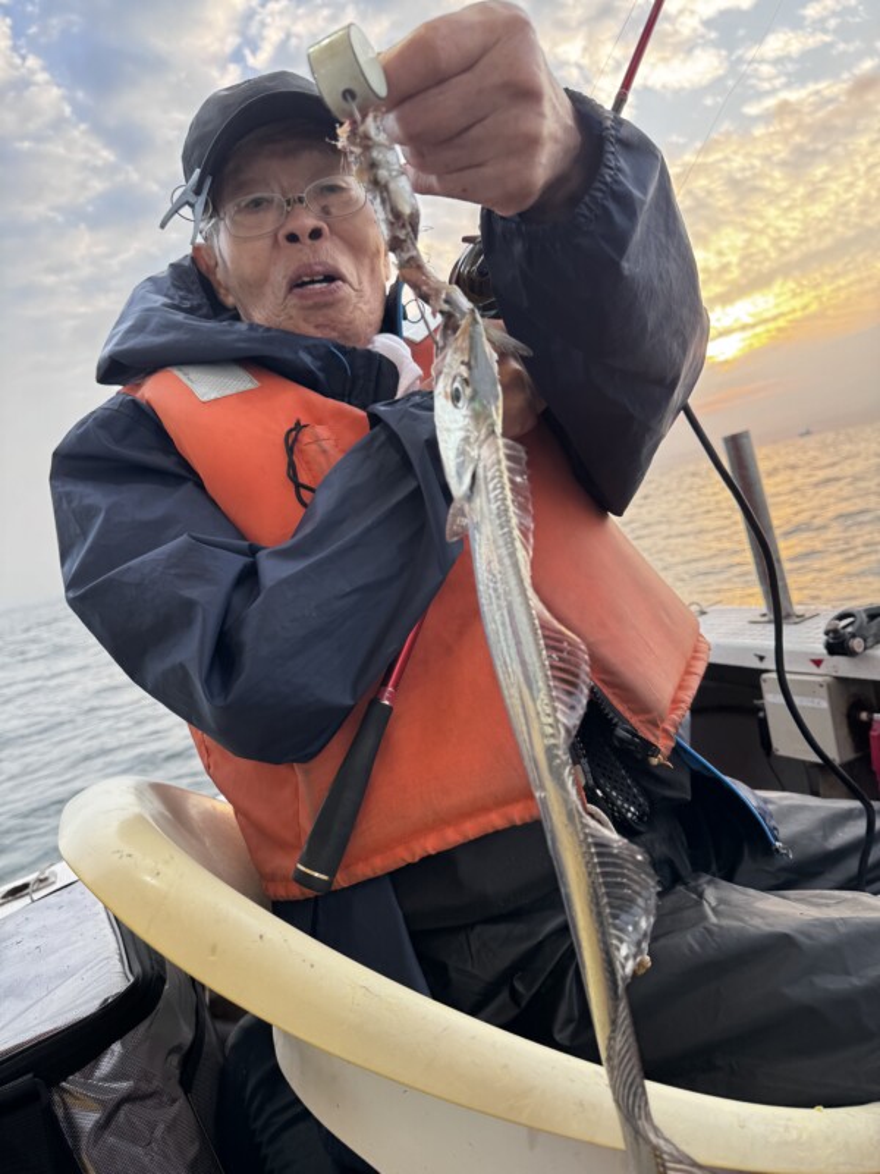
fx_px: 813
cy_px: 587
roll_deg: +14.4
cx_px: 440
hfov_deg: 56.8
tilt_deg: -3.3
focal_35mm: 24
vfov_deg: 71.6
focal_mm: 6.76
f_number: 1.78
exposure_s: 1/204
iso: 80
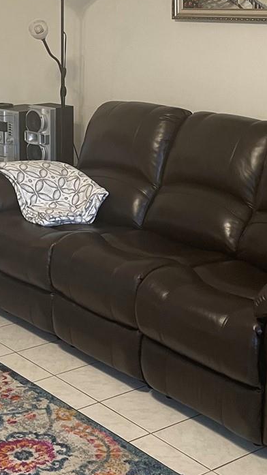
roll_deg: +0.4
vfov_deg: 31.9
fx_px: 818
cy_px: 137
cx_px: 50
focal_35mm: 65
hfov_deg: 18.4
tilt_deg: -8.5
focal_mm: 4.2
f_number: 1.6
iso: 125
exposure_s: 1/60
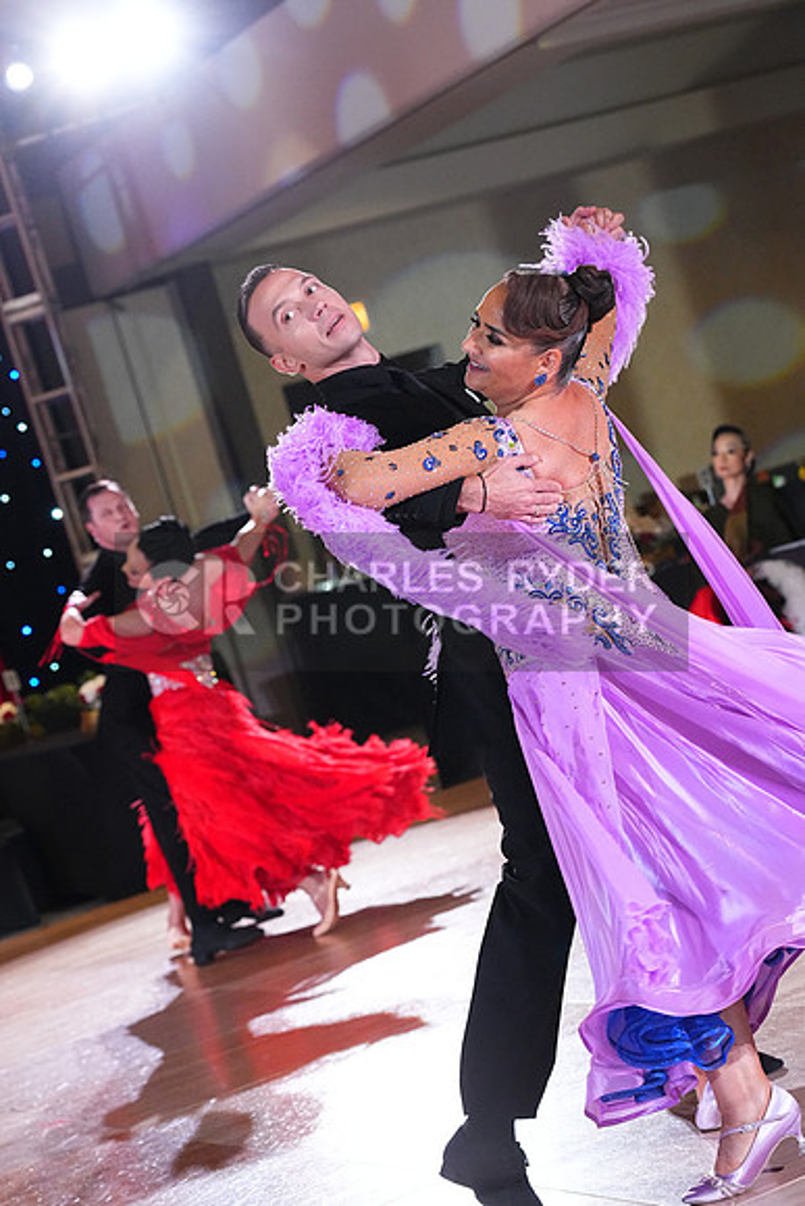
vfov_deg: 23.1
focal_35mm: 88
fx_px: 2950
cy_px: 603
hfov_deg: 15.5
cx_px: 402
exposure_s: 1/400
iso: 8000
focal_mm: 88
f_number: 5
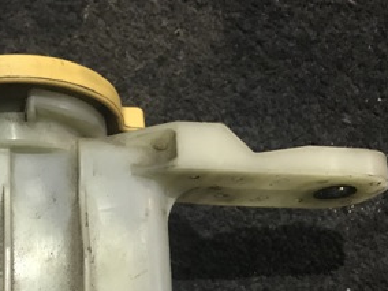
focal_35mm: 63
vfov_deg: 22.6
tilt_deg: -81.7
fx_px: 706
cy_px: 273
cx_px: 5
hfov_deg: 28.9
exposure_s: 1/9
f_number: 1.8
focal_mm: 3.99
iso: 100
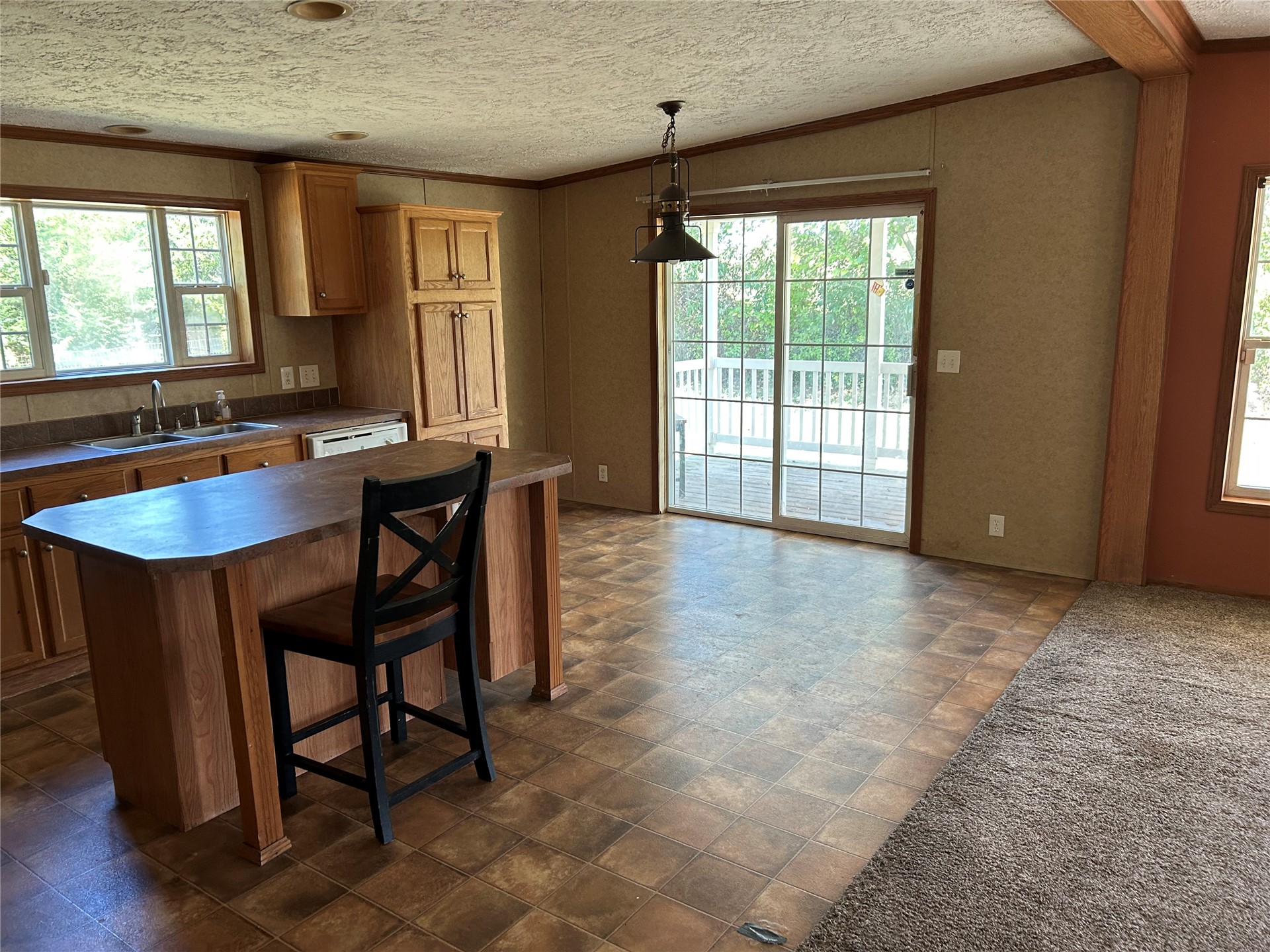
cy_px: 476
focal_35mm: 26
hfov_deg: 67.3
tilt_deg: -11.0
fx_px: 954
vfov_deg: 53.1
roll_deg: +1.6
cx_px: 635
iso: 125
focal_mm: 5.7
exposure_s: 1/120
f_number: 1.5
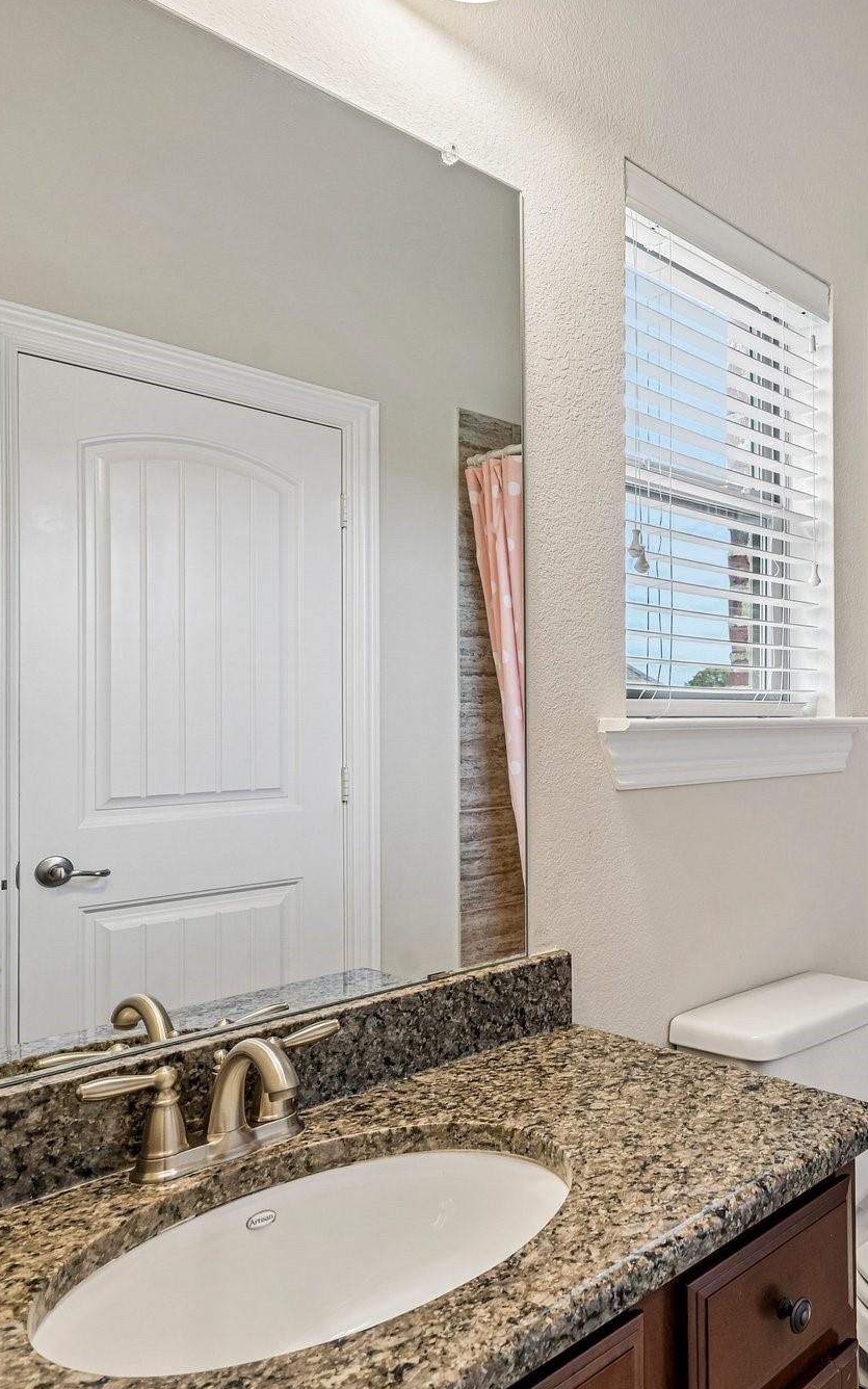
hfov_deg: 44.2
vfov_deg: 72.5
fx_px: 946
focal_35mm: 25
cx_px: 804
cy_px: 703
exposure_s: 1/40
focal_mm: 16
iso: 400
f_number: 8
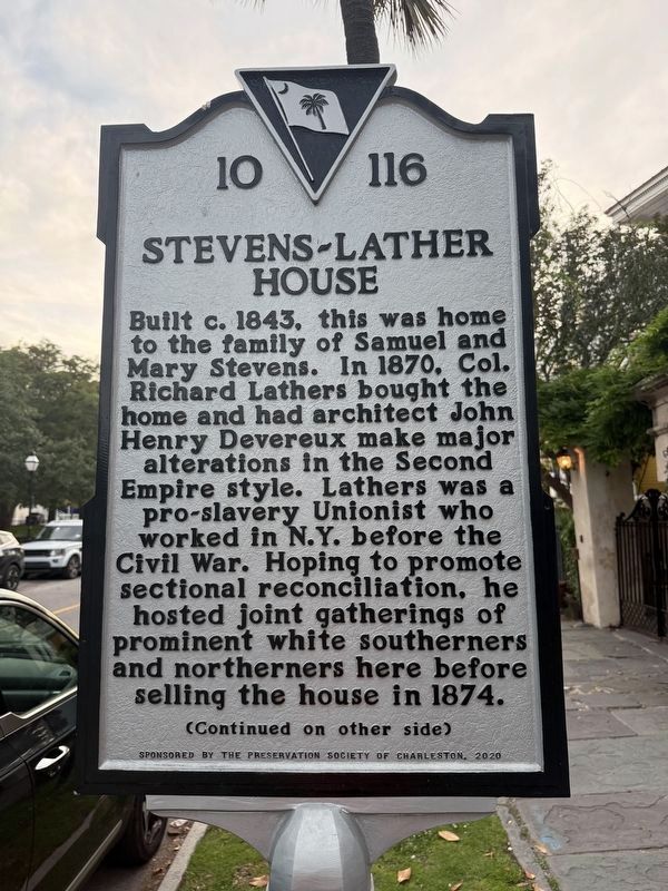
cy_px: 446
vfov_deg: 71.6
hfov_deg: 56.8
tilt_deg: +9.2
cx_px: 334
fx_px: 618
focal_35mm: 24
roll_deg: +1.4
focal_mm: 6.76
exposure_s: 1/216
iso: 125
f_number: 1.78
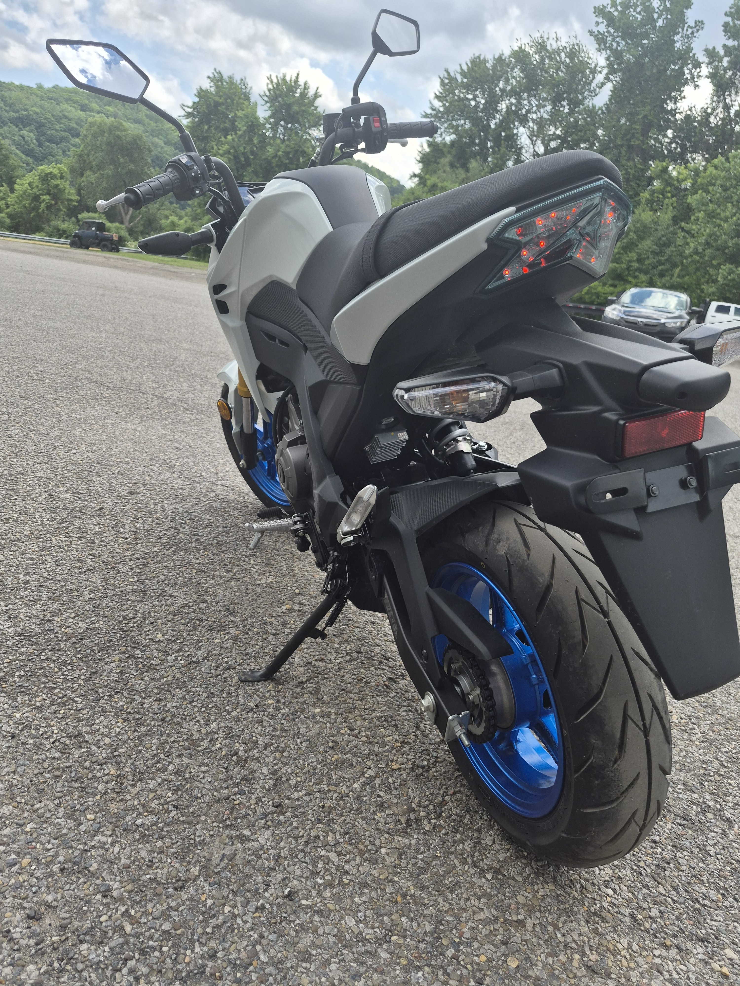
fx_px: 656
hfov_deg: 58.9
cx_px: 370
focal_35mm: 23
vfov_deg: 73.9
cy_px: 493
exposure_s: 1/2912
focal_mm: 5.4
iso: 80
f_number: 1.8
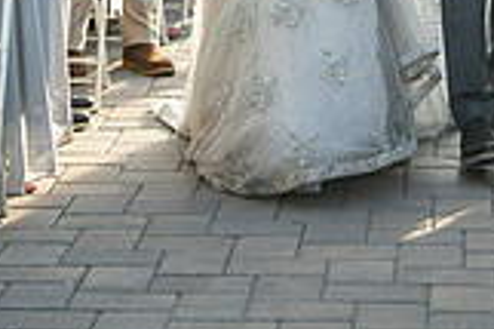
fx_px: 2618
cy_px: -221
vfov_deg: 7.0
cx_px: 413
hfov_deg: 10.7
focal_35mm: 191
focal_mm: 48
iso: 800
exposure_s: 1/1600
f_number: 4
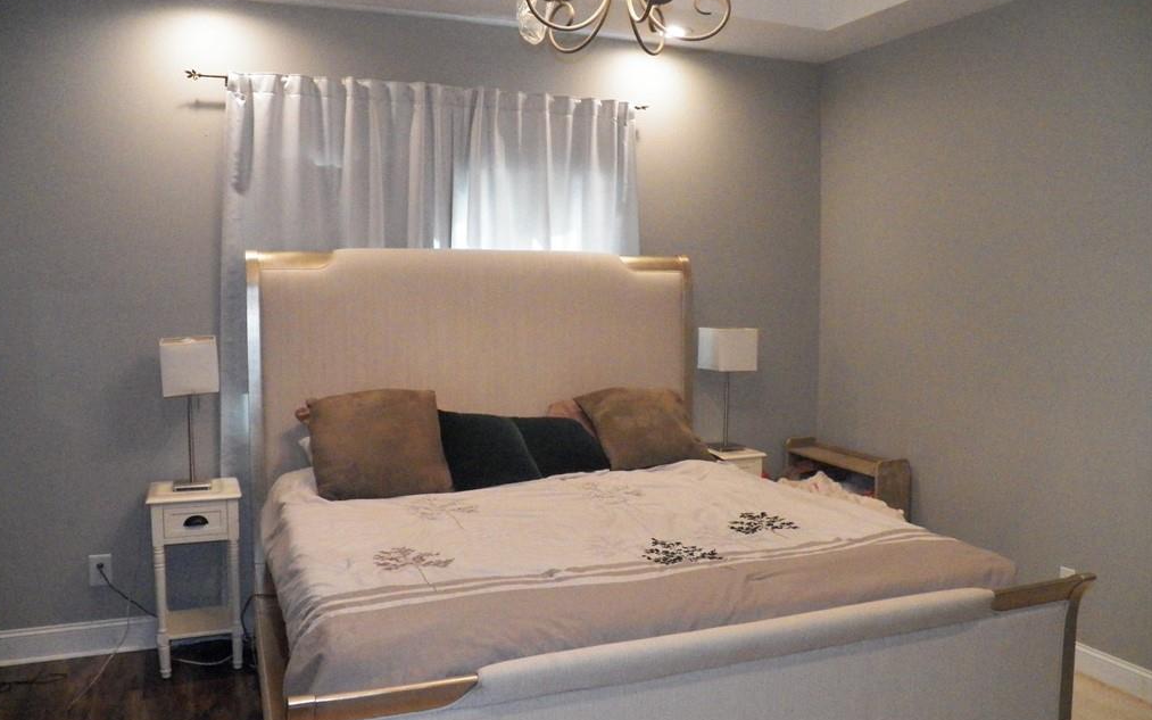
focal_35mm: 30
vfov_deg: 41.8
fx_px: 942
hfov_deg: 62.9
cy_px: 346
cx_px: 573
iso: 1600
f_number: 2.8
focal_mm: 4.9
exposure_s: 1/250
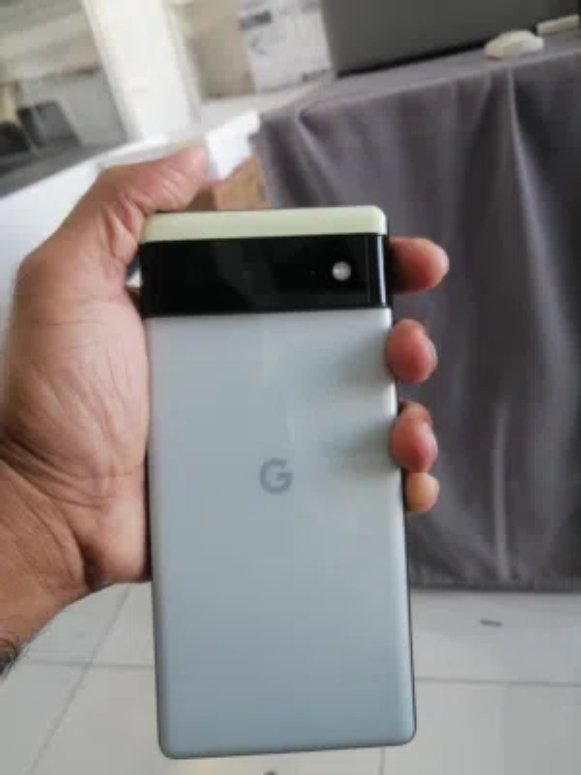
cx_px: 290
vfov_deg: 67.3
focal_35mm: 26
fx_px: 582
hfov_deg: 53.1
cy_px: 388
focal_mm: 3.95
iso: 64
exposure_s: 1/50
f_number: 1.8
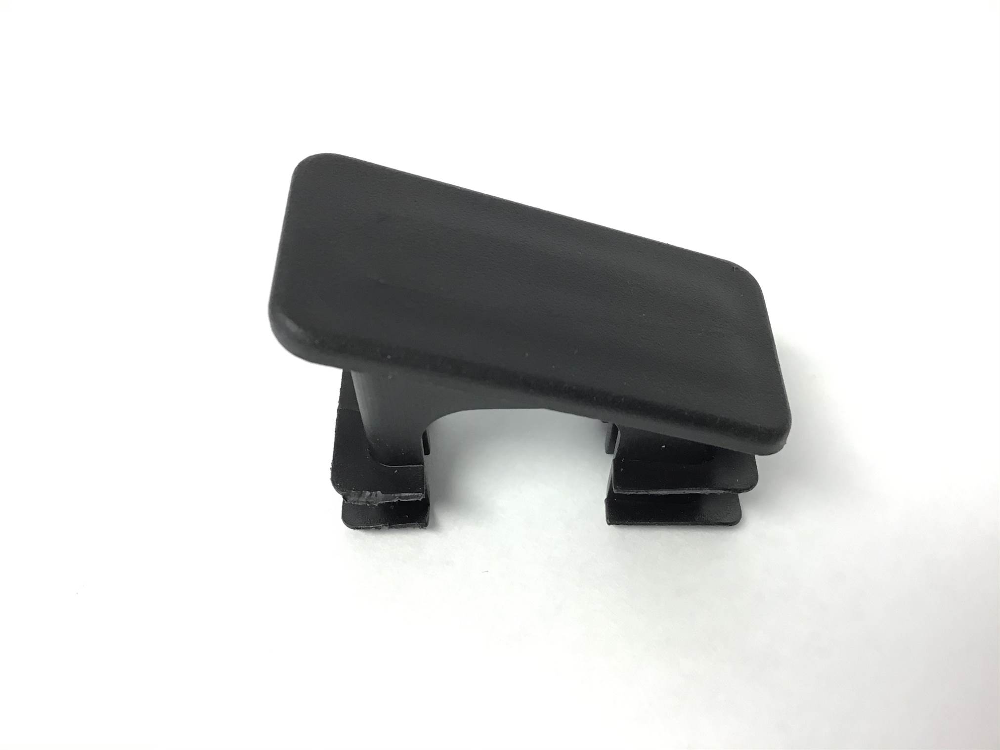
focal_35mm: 31
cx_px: 500
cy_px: 375
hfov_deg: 58.4
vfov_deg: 45.4
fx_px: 895
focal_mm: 3.3
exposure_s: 1/33
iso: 64
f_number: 2.4
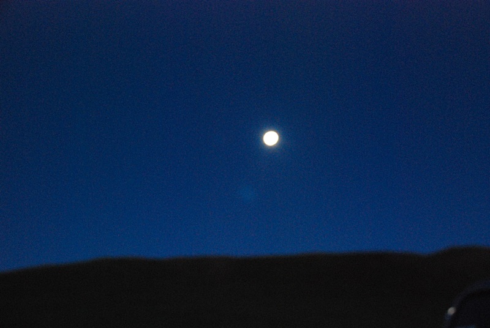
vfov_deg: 28.2
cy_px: 164
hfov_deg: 41.1
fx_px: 654
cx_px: 245
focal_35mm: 48
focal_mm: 32
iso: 1600
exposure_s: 1/8
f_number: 6.3
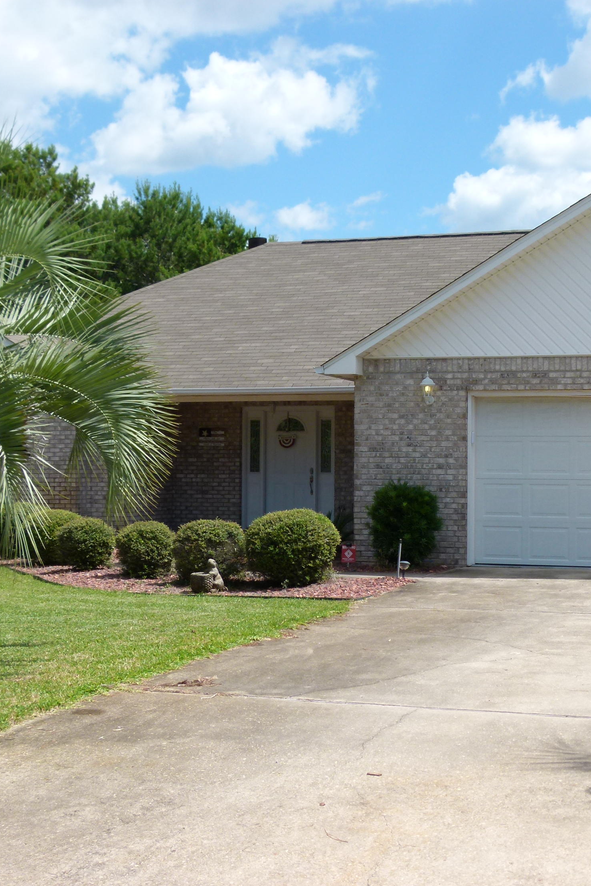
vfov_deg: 33.9
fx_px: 1453
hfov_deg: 23.0
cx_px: 344
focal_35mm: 59
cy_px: 447
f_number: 4
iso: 100
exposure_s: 1/800
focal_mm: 7.6
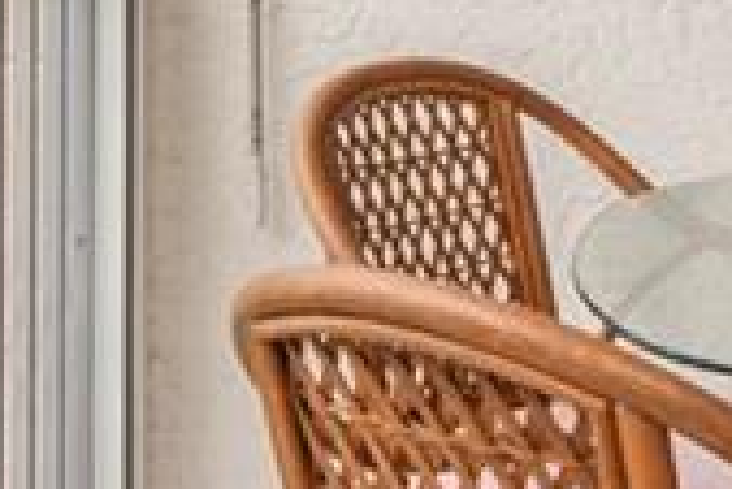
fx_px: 2218
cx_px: 771
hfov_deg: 18.2
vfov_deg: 12.4
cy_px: 0
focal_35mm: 109
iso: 160
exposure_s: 1/60
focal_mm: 12
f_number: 10
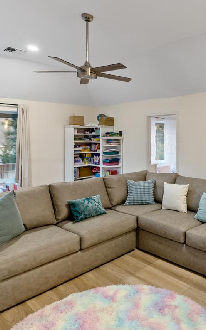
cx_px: 180
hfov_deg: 45.3
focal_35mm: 25
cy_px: 142
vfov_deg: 72.2
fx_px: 225
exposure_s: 1/160
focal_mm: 14
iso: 2000
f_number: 2.8
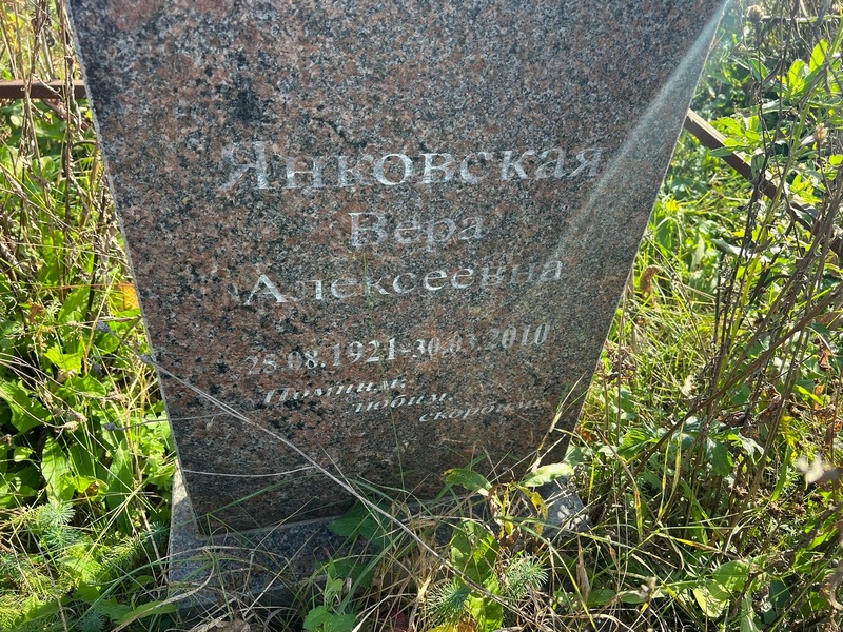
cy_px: 316
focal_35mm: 26
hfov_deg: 67.3
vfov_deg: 53.1
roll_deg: -5.6
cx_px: 422
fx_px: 633
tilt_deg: -40.4
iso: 50
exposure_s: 1/490
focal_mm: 5.7
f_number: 1.5
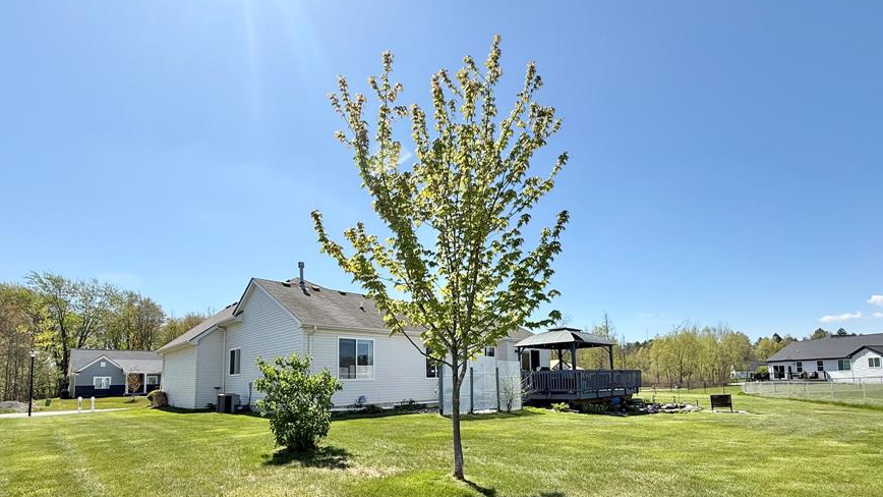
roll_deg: +1.2
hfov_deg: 92.4
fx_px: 421
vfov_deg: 58.9
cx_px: 486
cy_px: 349
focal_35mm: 18
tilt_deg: +5.0
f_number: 2.2
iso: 50
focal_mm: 2.22
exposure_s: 1/2024
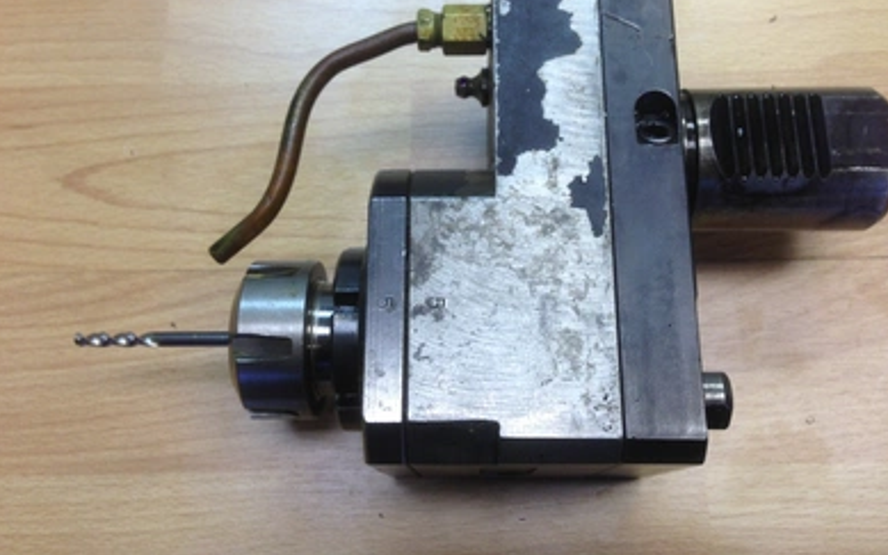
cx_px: 452
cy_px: 242
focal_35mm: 36
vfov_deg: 35.3
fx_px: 871
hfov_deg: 54.0
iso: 50
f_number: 2.4
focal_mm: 4.13
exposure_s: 1/24
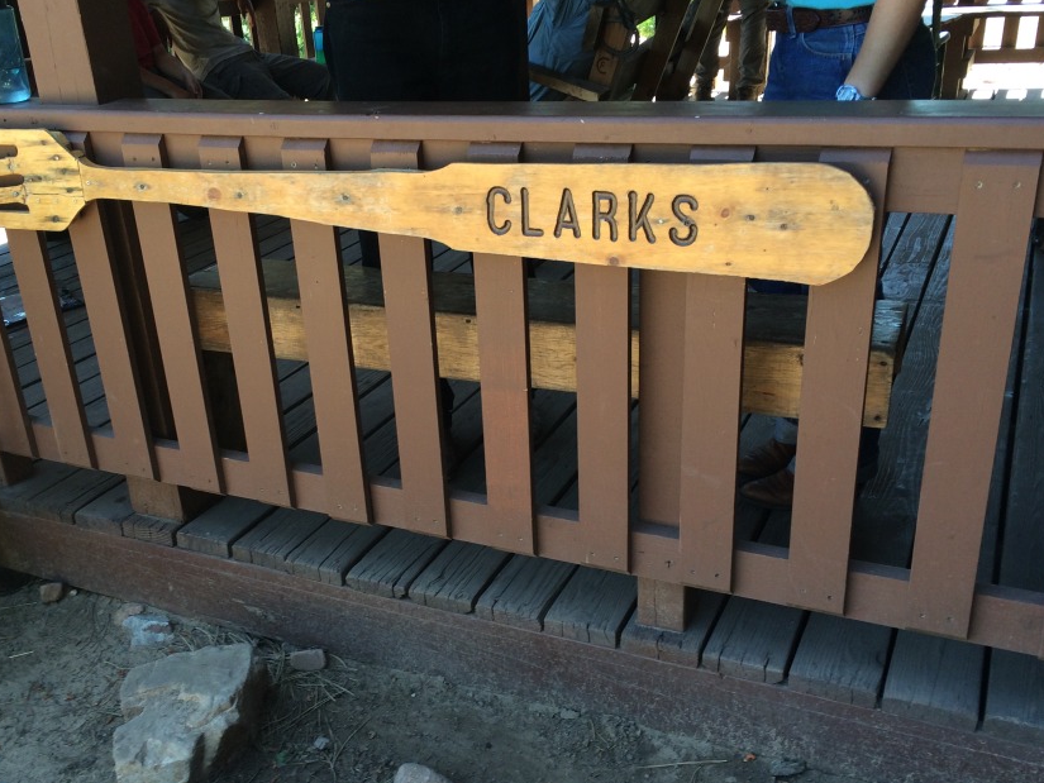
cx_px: 452
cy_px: 438
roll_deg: +3.3
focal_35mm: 36
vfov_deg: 39.6
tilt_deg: -26.0
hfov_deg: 51.2
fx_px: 1086
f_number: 2.2
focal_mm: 4.15
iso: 50
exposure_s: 1/120
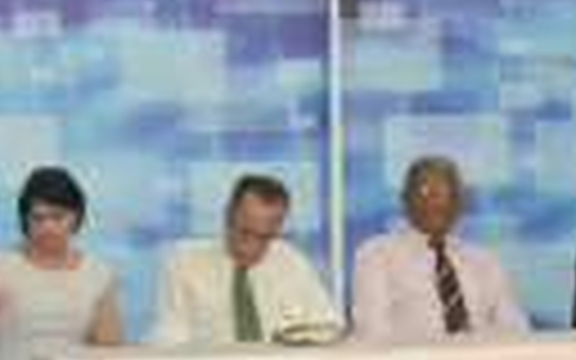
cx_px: 184
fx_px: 2056
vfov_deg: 10.0
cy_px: 227
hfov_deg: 15.9
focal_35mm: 131
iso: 3200
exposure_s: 1/60
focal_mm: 22
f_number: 3.8
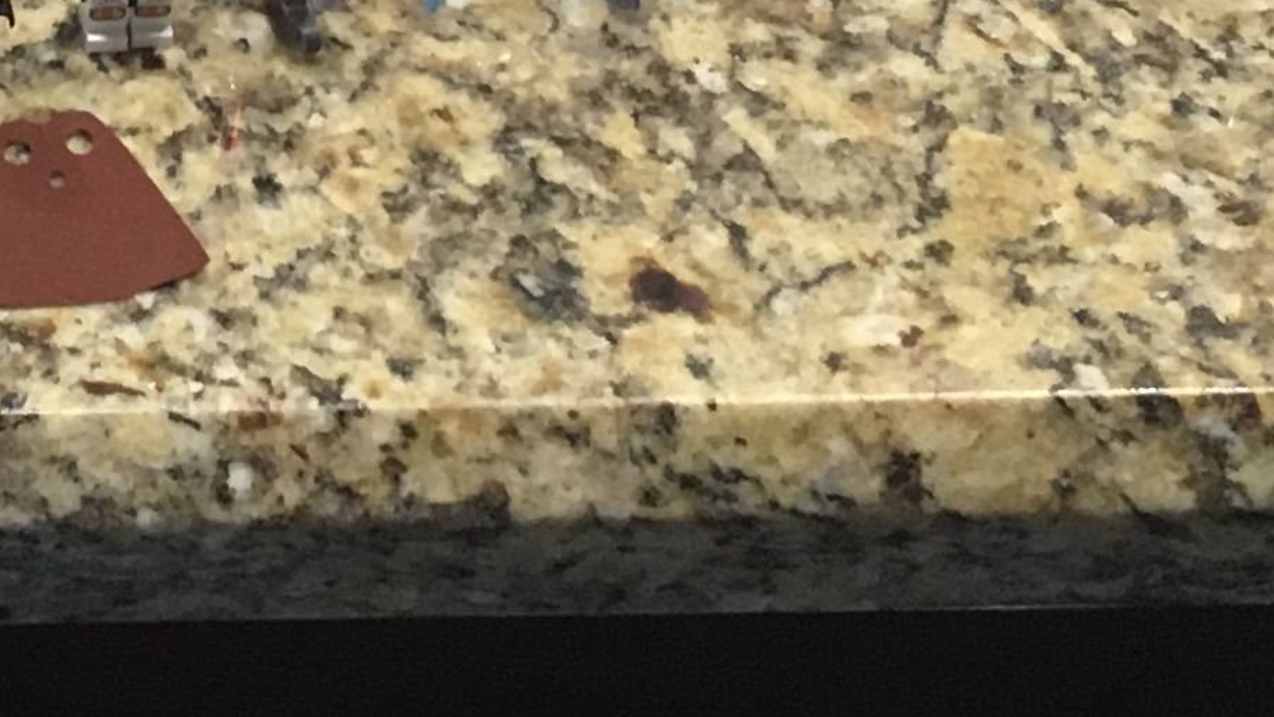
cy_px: -658
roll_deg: -1.1
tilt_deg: -39.4
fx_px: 4730
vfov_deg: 8.3
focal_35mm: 140
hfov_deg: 14.8
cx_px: -322
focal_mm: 4.15
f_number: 2.2
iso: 125
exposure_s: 1/30
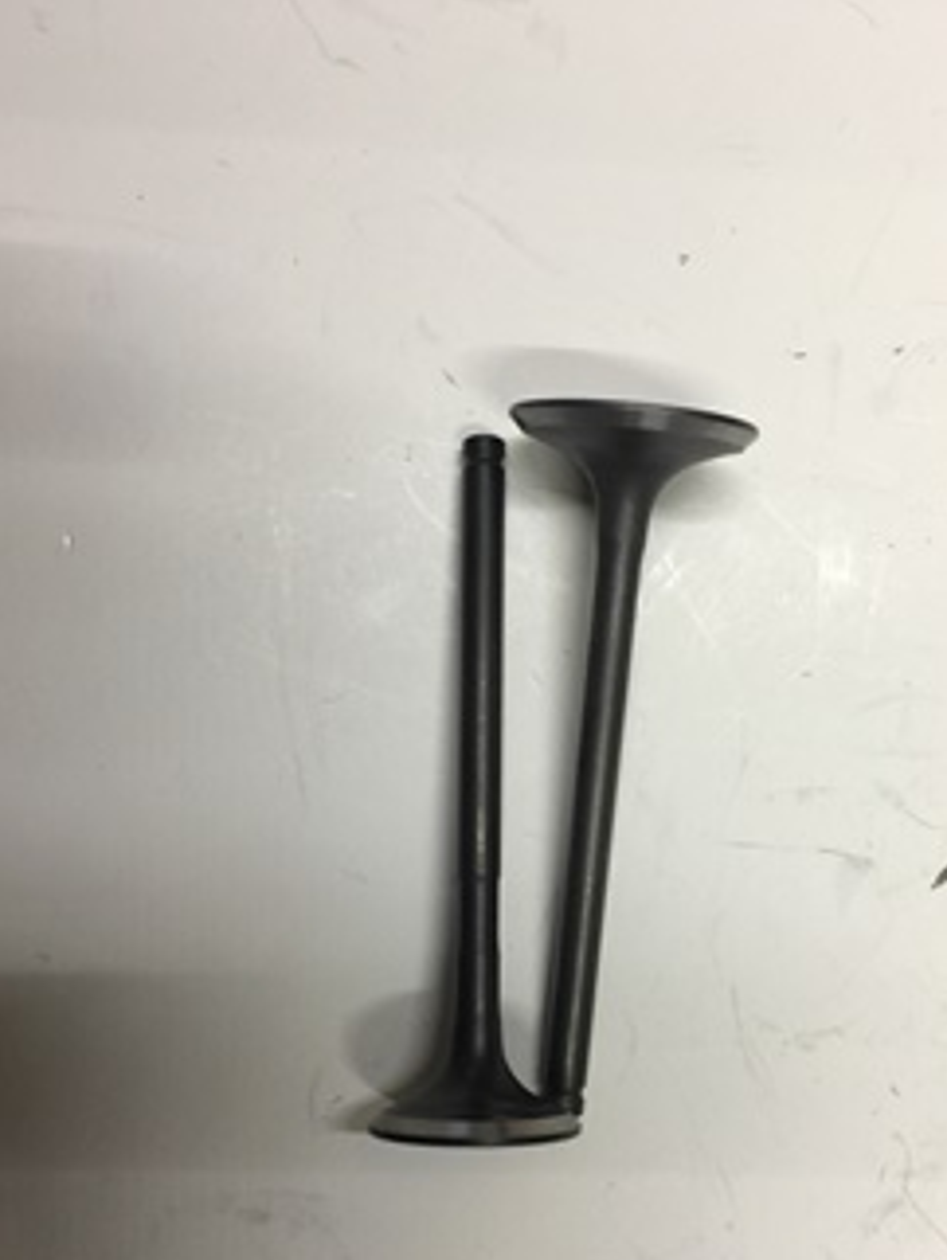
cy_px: 775
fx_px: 1311
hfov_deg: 39.7
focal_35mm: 36
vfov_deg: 50.9
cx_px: 517
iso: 80
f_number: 2.2
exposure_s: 1/17
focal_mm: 4.15
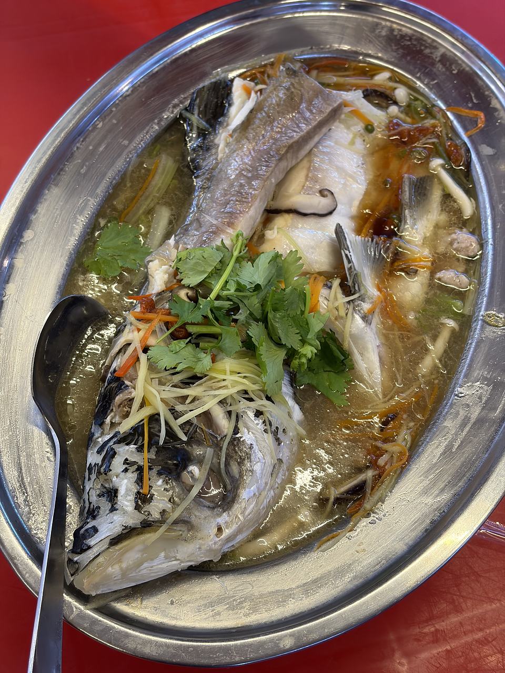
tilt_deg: -57.8
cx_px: 252
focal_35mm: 52
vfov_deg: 36.8
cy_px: 336
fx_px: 1011
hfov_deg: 28.0
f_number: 1.6
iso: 64
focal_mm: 5.96
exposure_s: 1/50
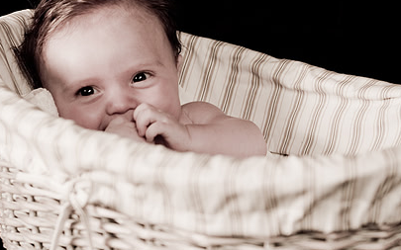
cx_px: 202
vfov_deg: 15.7
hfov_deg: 24.9
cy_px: 104
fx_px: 907
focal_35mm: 83
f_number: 2.8
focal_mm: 38
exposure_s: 1/60
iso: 200
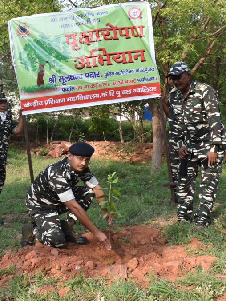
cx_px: 83
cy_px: 150
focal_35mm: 48
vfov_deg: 39.7
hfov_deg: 30.1
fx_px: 418
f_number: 8
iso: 400
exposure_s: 1/250
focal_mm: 22
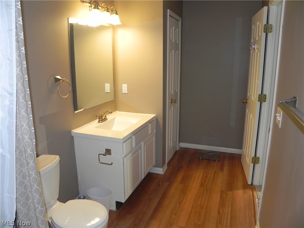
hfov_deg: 67.3
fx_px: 228
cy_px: 114
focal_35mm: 26
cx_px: 152
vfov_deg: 53.1
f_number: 4
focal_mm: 4.6
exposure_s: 1/30.1
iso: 200
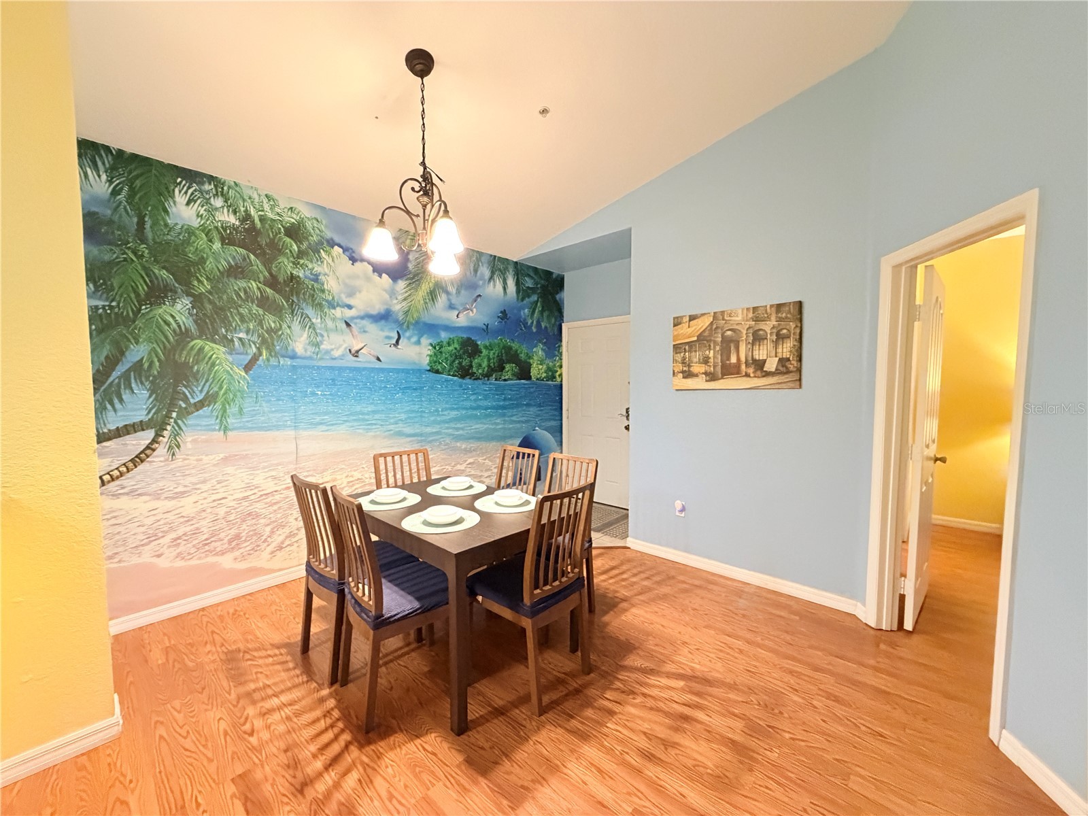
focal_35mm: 14
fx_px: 440
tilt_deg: -2.9
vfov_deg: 85.7
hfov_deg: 102.1
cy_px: 408
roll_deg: +0.2
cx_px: 544
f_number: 2.2
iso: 800
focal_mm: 2.22
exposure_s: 1/60
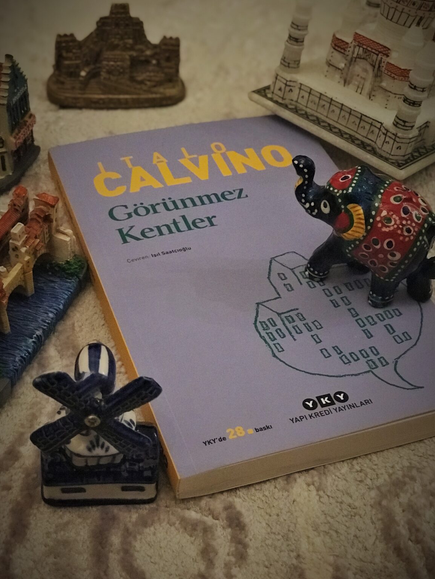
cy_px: 289
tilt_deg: -43.3
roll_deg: -3.0
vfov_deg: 33.2
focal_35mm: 58
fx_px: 972
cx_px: 214
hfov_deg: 25.2
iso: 1250
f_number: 2.8
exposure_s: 1/50
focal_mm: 6.6
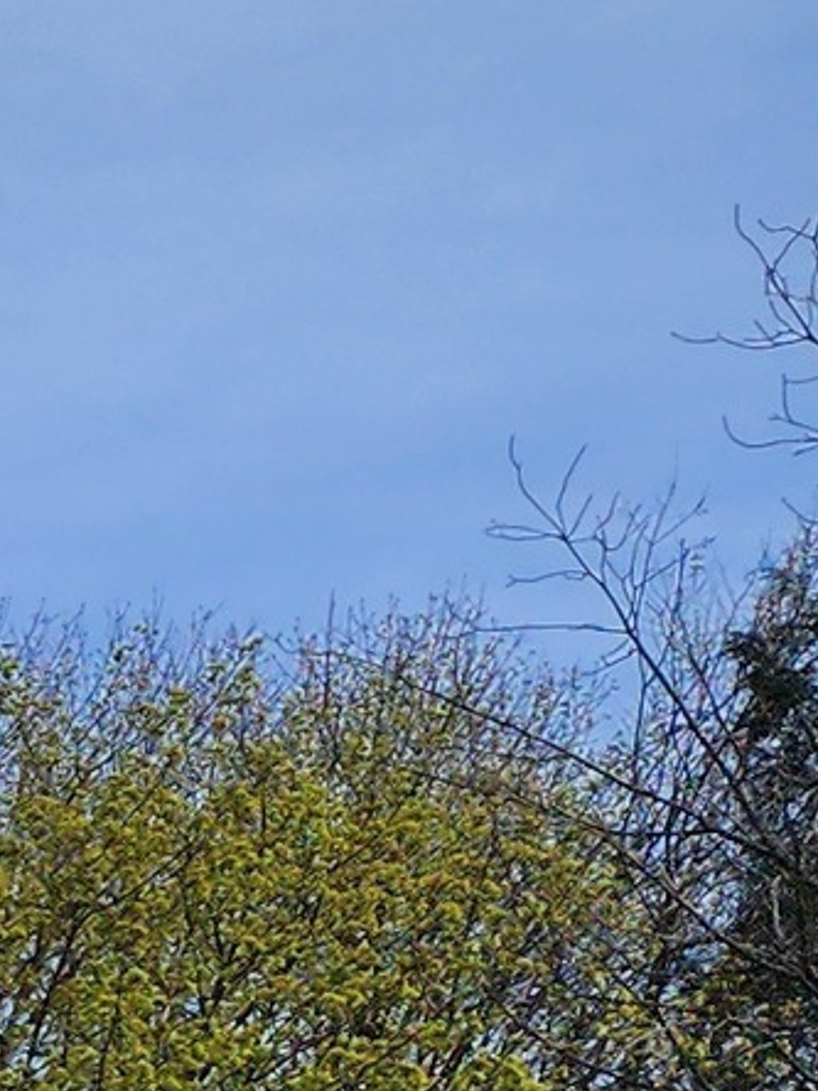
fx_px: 5010
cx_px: -2717
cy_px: 1639
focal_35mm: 159
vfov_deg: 11.9
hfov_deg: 6.7
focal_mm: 6.4
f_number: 1.8
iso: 12
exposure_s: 1/2145
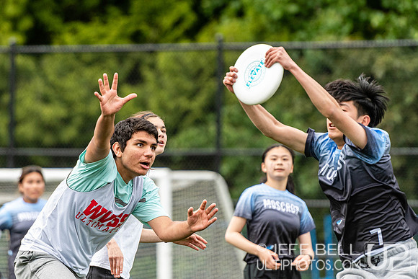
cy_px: 114
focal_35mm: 355
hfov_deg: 5.8
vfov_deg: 3.9
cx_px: 171
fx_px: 4125
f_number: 2.8
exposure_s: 1/6400
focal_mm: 200
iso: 900
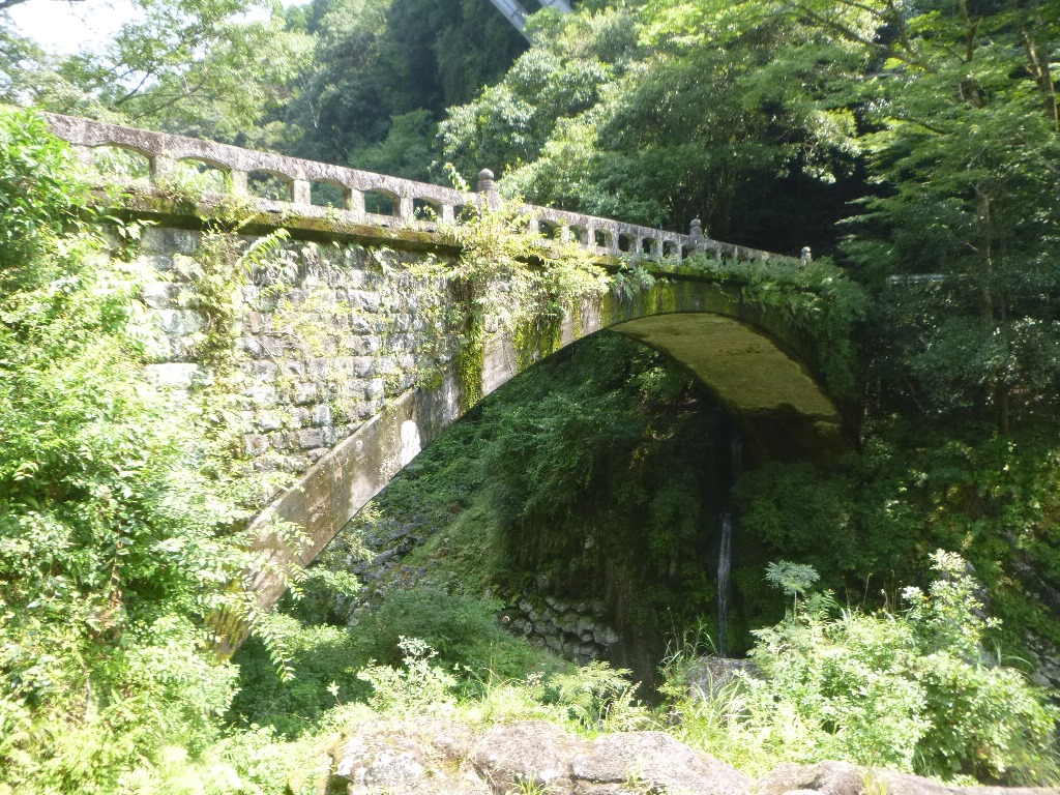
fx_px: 766
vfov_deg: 54.9
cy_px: 398
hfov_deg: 69.4
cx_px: 530
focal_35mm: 25
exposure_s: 1/60
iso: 125
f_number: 3.9
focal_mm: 4.5
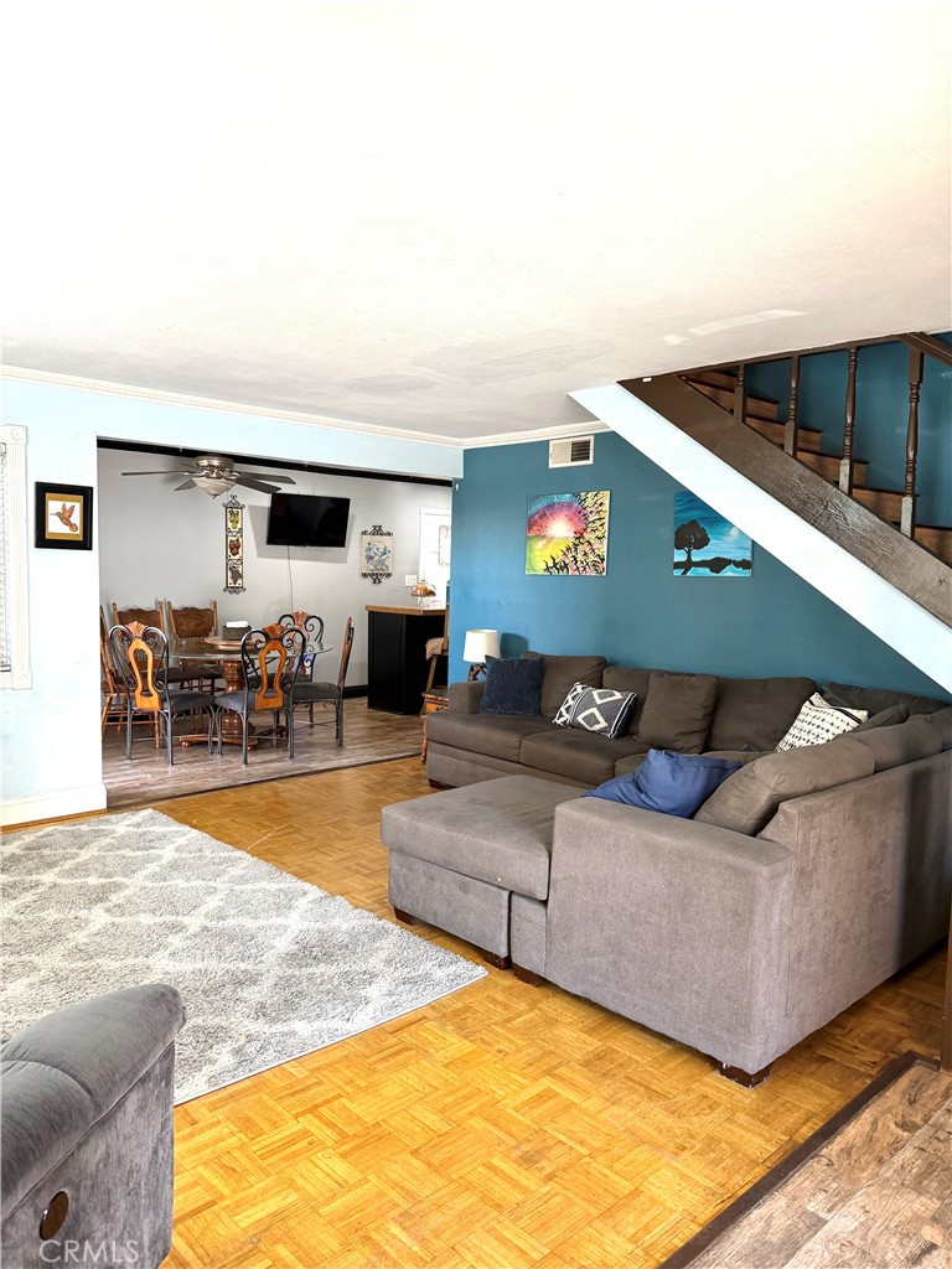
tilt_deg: -5.6
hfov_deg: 56.8
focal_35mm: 24
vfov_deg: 71.6
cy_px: 634
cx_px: 476
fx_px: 880
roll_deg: -0.9
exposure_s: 1/121
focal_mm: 6.76
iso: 200
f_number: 1.78
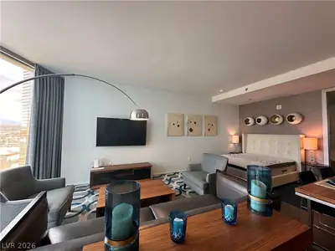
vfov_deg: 85.7
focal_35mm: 14
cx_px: 168
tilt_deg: +1.9
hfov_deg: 102.1
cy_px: 126
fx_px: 135
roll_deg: -0.2
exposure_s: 1/120
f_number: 2.2
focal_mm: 2.22
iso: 100
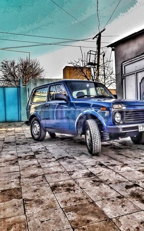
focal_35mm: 30
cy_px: 115
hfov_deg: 41.7
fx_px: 188
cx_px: 85
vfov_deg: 62.9
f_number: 1.9
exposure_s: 1/172
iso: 40
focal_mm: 3.7
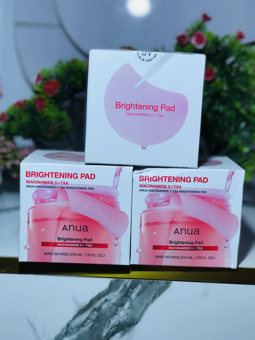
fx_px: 560
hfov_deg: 25.7
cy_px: 170
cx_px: 128
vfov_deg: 33.8
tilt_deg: -8.8
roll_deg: -2.0
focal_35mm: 57
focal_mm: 6.6
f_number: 2.8
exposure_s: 1/409
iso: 20
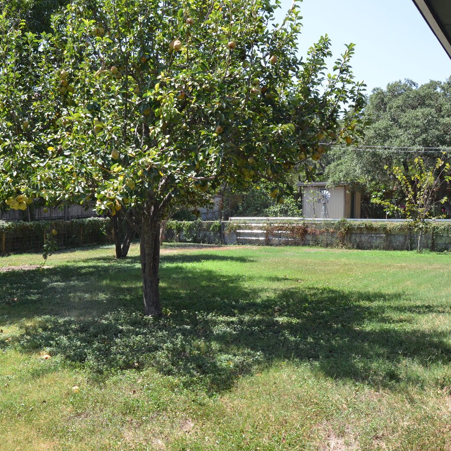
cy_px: 224
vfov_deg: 47.2
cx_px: 165
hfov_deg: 46.7
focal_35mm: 35
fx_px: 516
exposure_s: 1/200
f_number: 7.1
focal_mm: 18
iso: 200
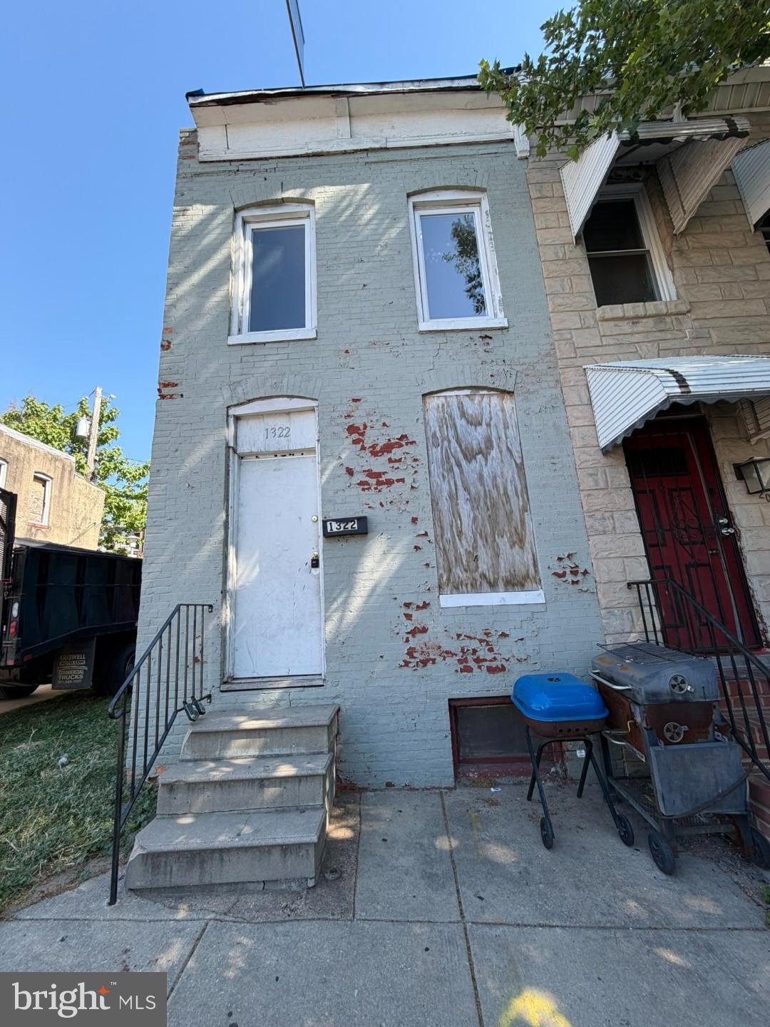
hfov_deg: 85.7
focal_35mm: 14
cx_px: 385
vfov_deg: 102.1
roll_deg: +2.7
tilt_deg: +12.4
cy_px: 514
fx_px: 415
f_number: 2.2
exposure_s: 1/502
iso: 64
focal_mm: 2.22
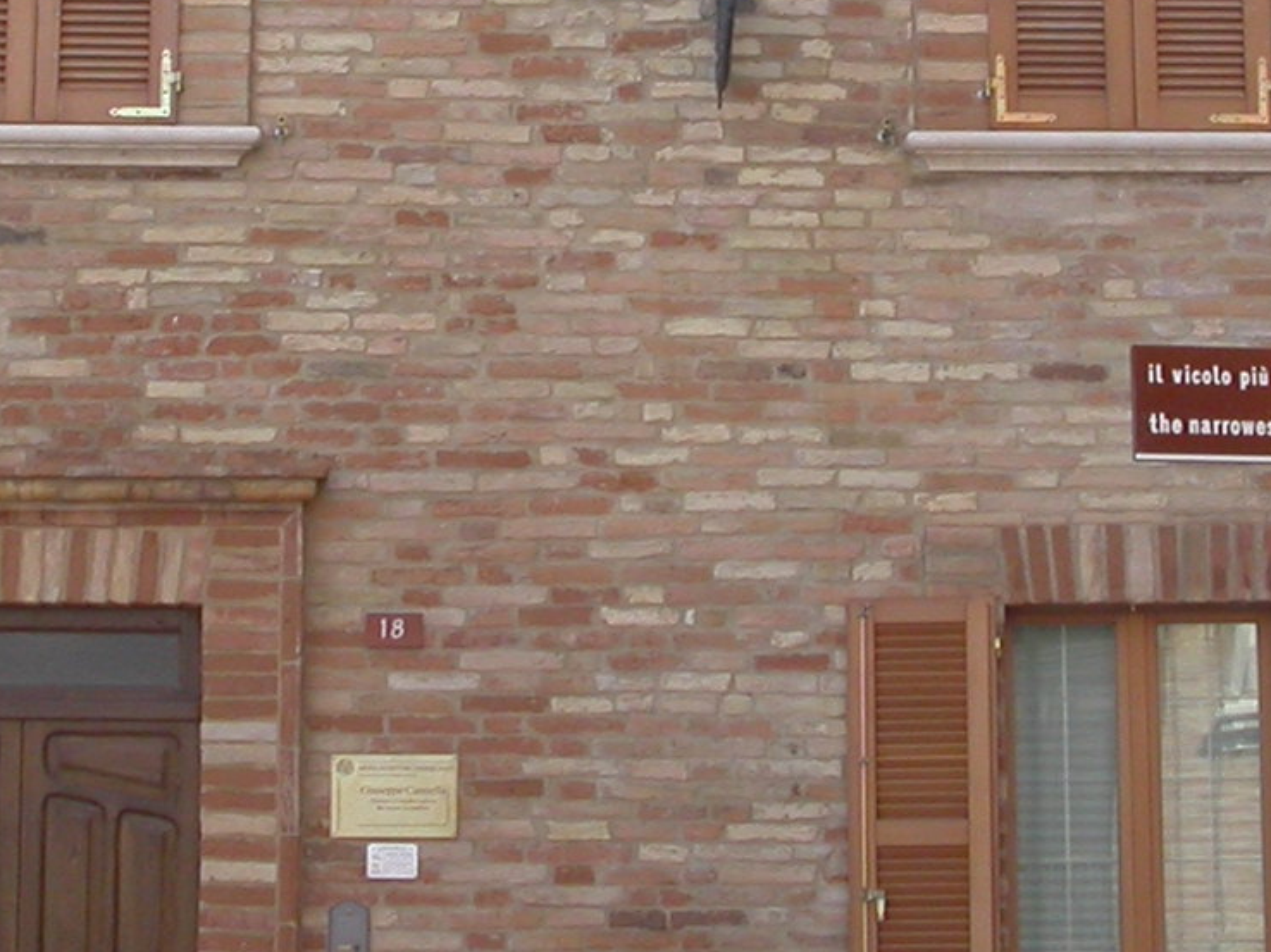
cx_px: 646
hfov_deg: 16.8
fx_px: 4295
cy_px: -212
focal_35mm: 117
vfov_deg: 12.3
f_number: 5.3
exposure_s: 1/196
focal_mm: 7.85
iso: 100
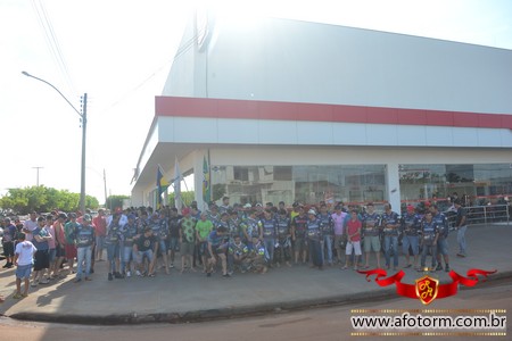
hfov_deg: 61.9
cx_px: 256
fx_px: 427
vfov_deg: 43.6
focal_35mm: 30
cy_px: 170
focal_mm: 20
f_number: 7.1
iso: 100
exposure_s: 1/200
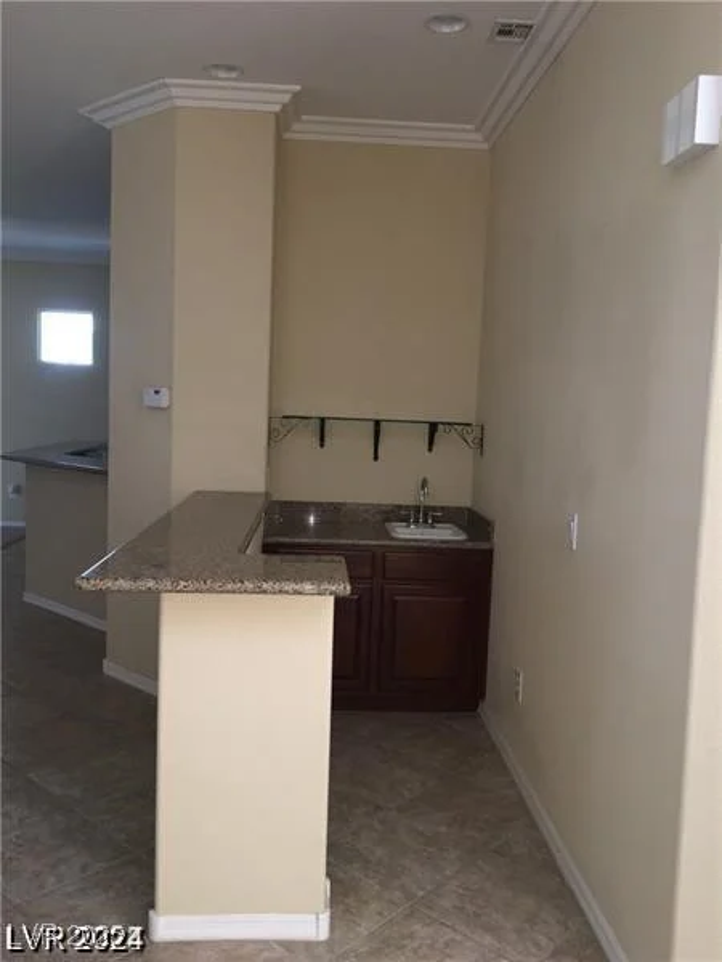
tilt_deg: -4.8
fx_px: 806
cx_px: 361
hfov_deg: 48.2
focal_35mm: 29
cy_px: 481
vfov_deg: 61.7
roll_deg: -1.6
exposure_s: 1/30
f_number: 2.2
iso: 80
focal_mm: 4.15
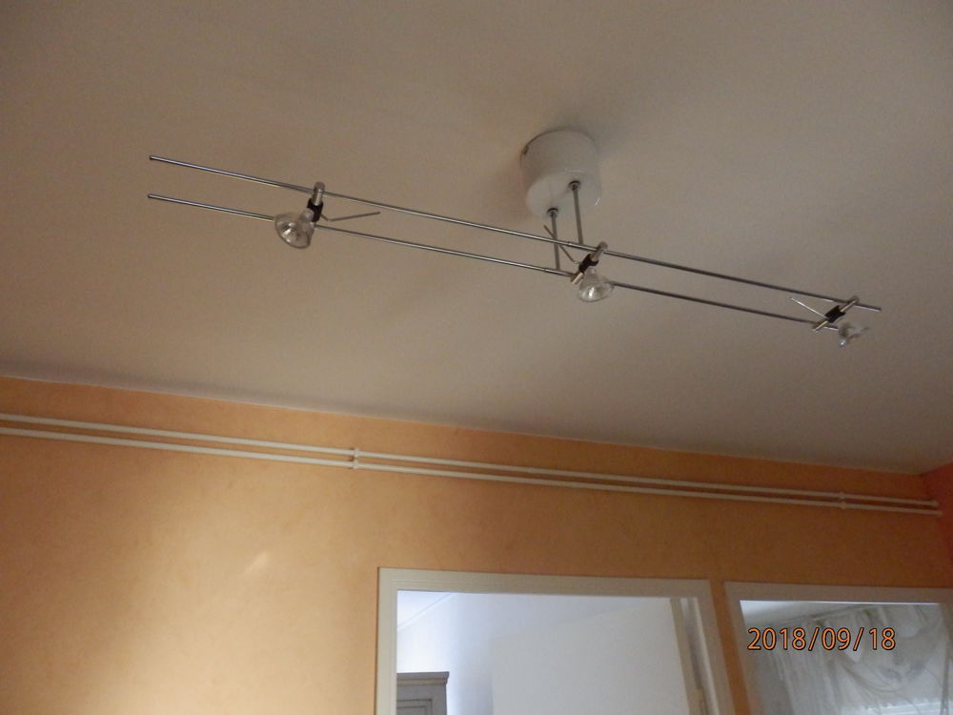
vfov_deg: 54.9
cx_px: 476
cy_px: 358
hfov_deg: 69.4
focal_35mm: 25
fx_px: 688
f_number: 3
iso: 800
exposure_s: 1/8
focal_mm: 4.5
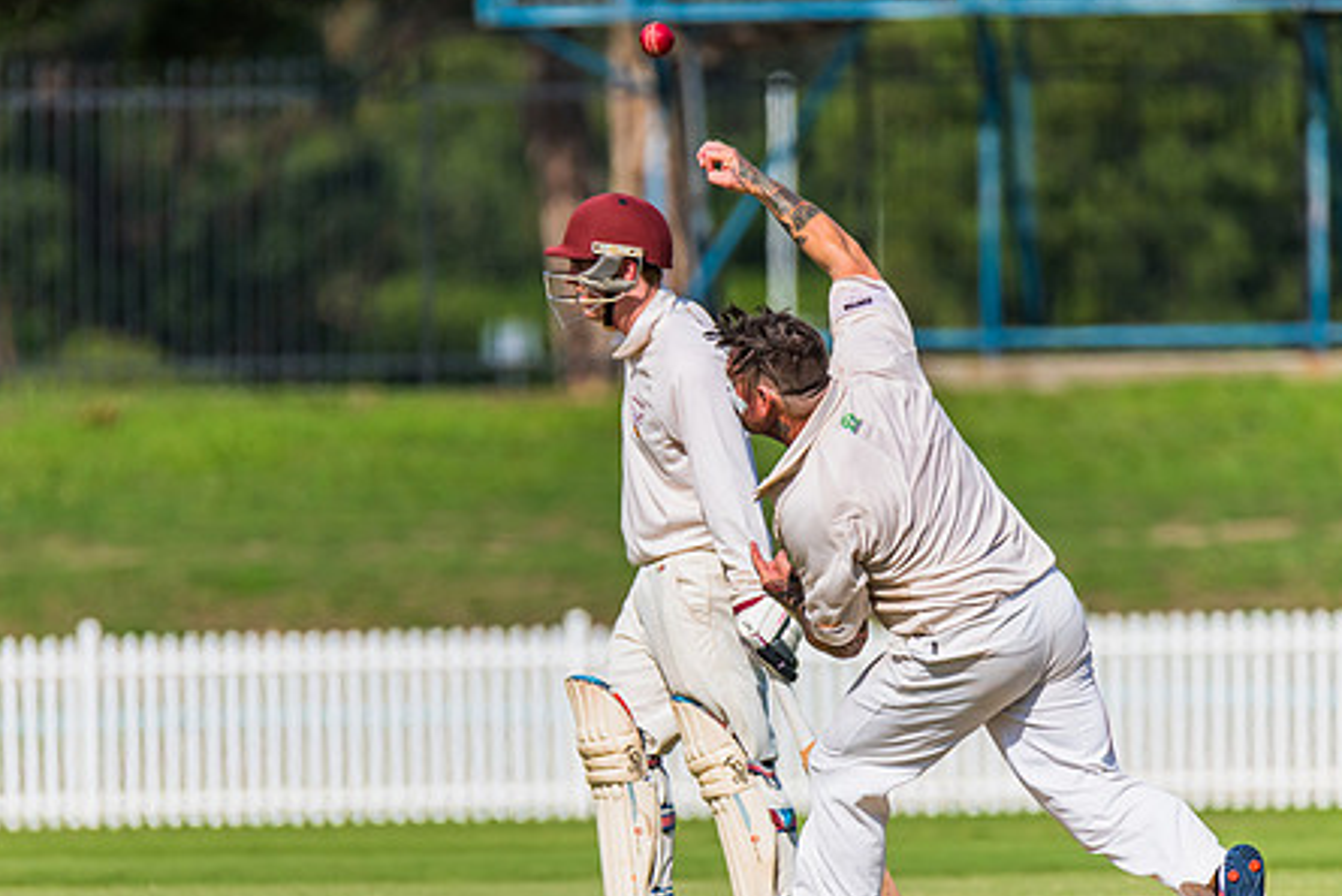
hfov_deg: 3.2
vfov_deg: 2.1
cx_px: 645
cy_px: 539
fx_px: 24274
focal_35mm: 651
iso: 500
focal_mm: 500
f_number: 6.3
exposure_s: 1/5000
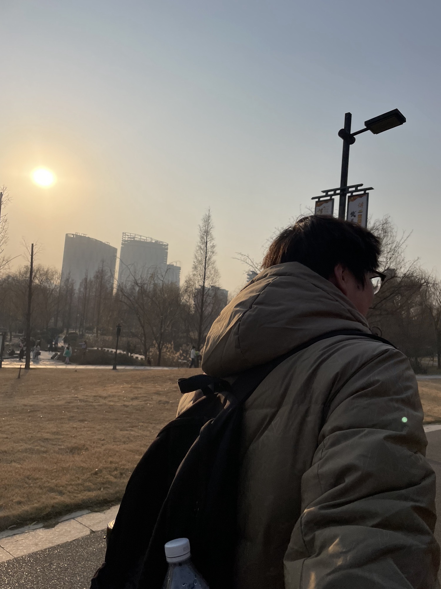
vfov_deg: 67.3
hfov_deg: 53.1
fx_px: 442
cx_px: 220
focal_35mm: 26
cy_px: 294
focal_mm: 4.2
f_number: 1.6
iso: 32
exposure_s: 1/9091
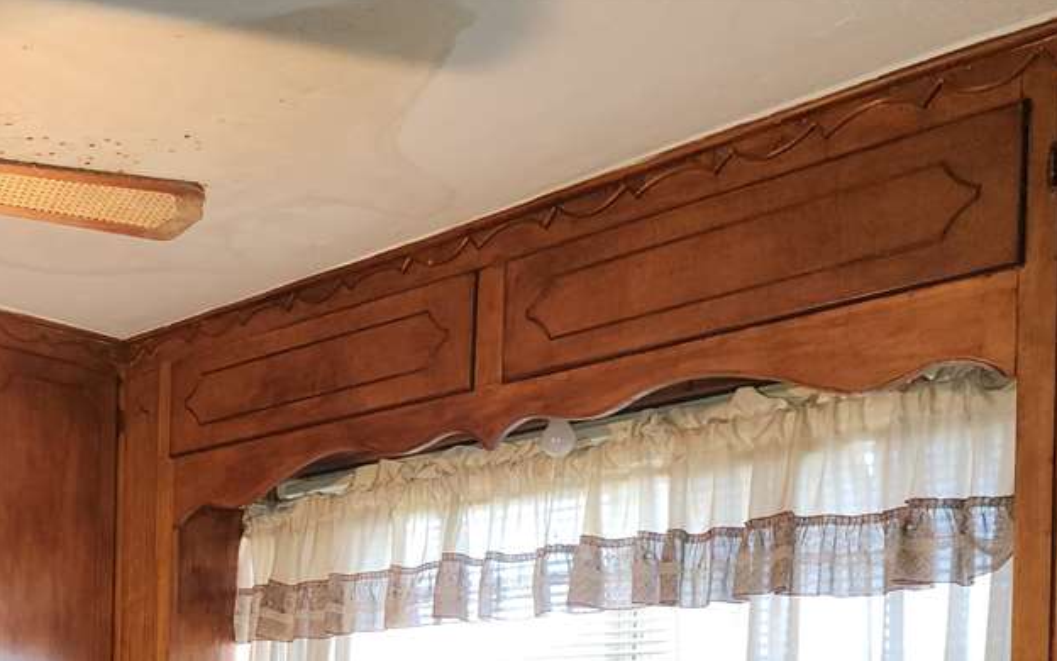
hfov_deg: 36.9
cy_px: 803
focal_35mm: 50
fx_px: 1440
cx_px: 49
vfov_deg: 23.5
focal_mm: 6.4
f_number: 1.8
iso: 125
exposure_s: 1/24
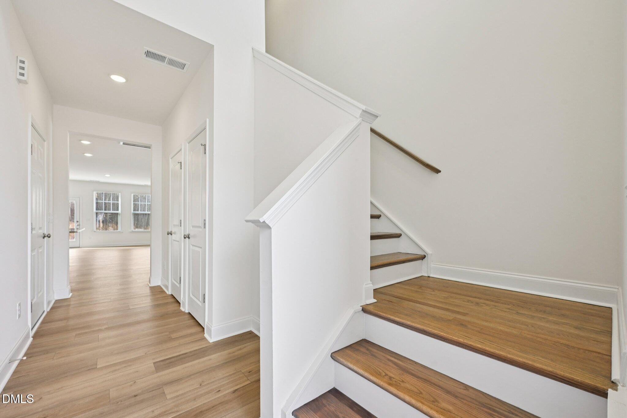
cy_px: 209
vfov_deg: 81.2
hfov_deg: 104.3
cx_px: 314
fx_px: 244
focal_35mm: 14
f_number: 8
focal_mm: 14
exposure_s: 1/40
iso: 180
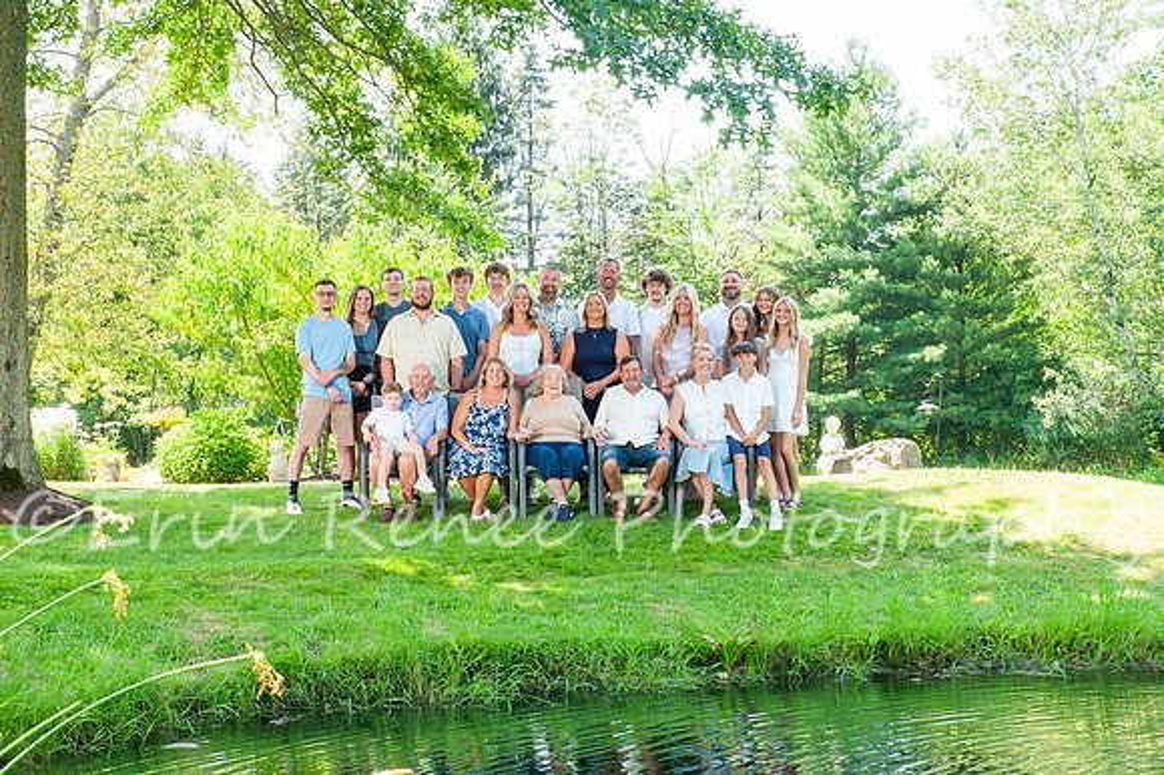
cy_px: 391
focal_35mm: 61
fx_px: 1984
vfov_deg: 22.1
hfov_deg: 32.7
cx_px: 581
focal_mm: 52
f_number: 16
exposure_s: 1/100
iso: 800
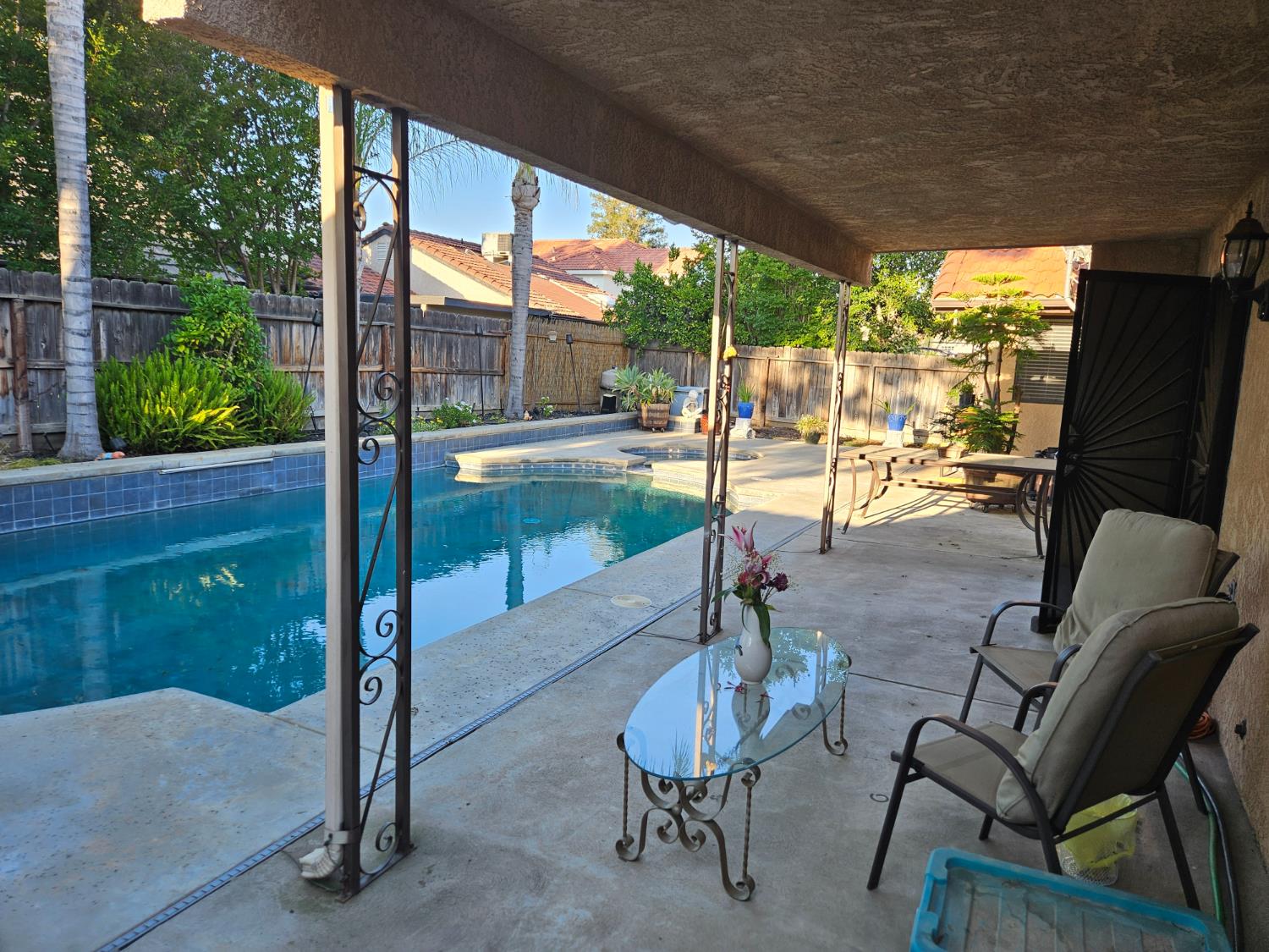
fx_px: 843
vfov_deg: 58.9
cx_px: 634
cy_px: 476
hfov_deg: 73.9
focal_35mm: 23
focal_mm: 5.4
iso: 25
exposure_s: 1/140
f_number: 1.8
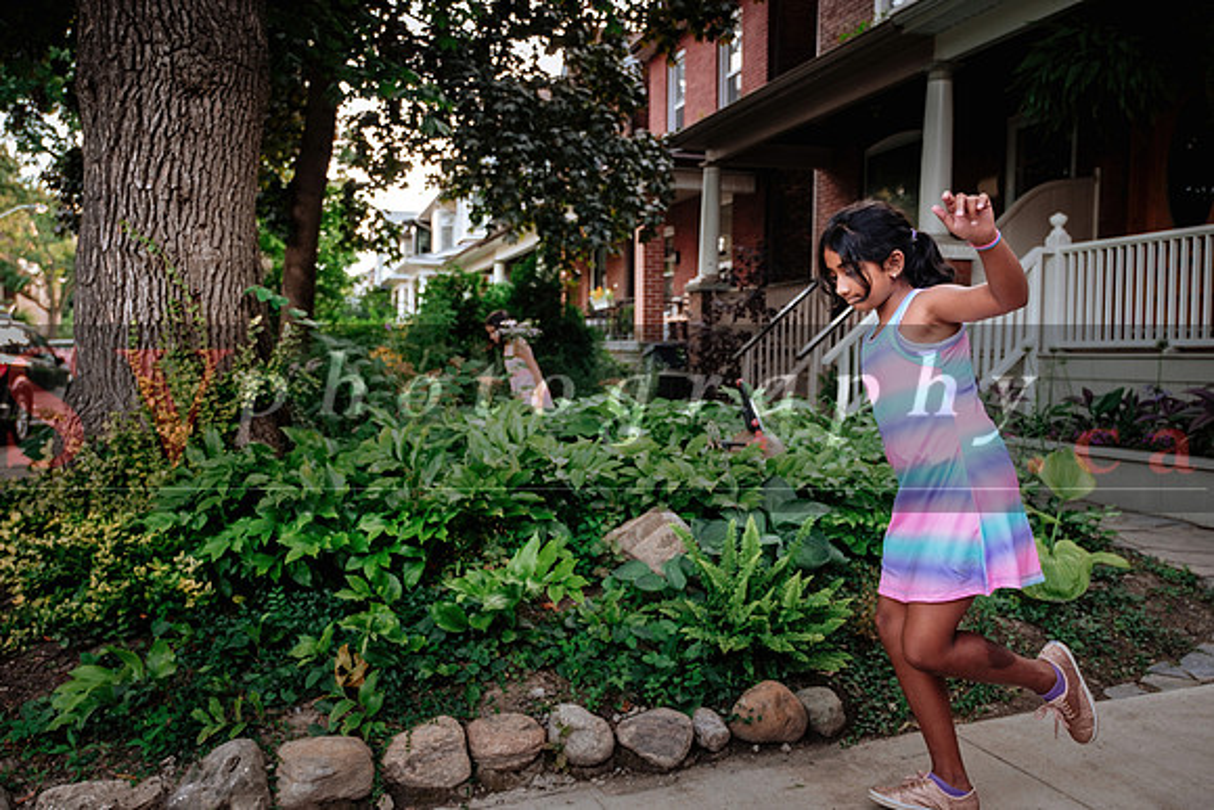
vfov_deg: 45.0
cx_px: 607
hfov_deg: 63.6
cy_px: 405
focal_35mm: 29
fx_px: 978
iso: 800
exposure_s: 1/250
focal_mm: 19.4
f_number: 2.8
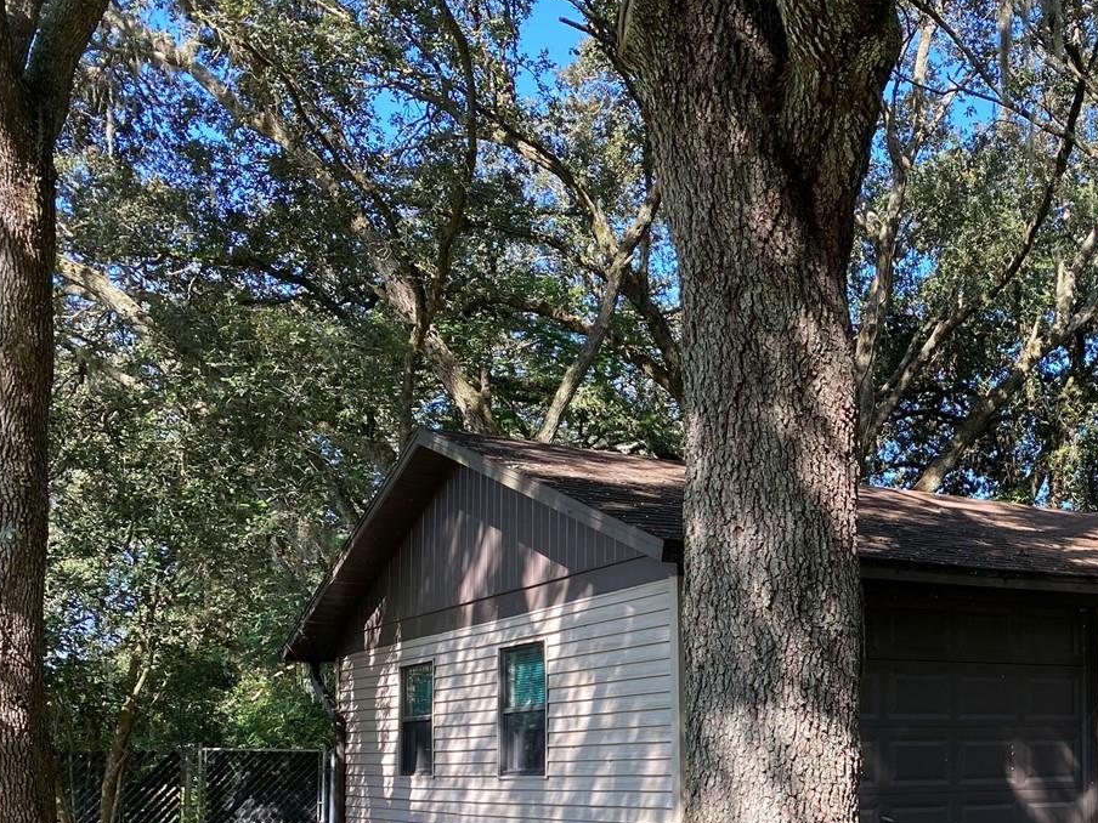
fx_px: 1459
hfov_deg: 38.8
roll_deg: +0.4
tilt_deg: +2.5
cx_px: 957
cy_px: 722
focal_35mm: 46
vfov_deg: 30.3
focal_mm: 4.25
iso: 32
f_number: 1.8
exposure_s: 1/220
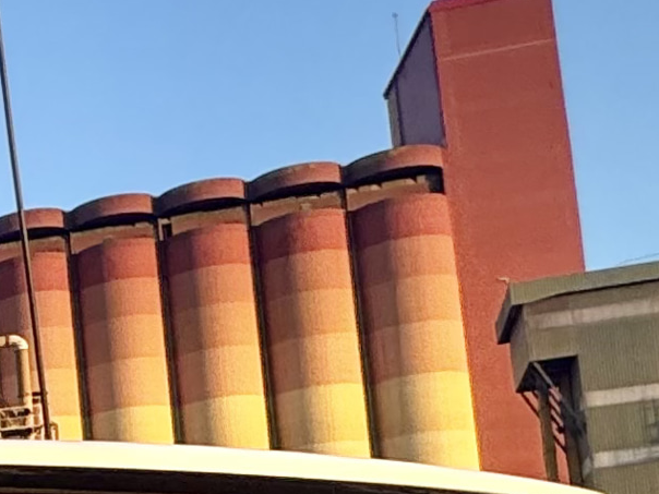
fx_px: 1694
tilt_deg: +3.4
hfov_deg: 14.6
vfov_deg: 15.8
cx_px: -911
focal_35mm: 89
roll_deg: +2.5
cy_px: 631
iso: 40
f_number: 2.2
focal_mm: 2.22
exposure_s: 1/249
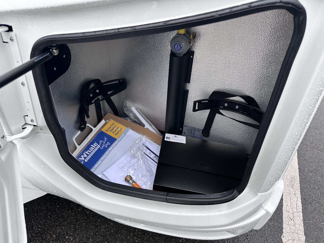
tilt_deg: -34.2
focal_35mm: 24
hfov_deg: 71.6
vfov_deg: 56.8
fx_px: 225
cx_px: 162
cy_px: 122
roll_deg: -4.1
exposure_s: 1/767
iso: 80
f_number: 1.78
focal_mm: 6.86
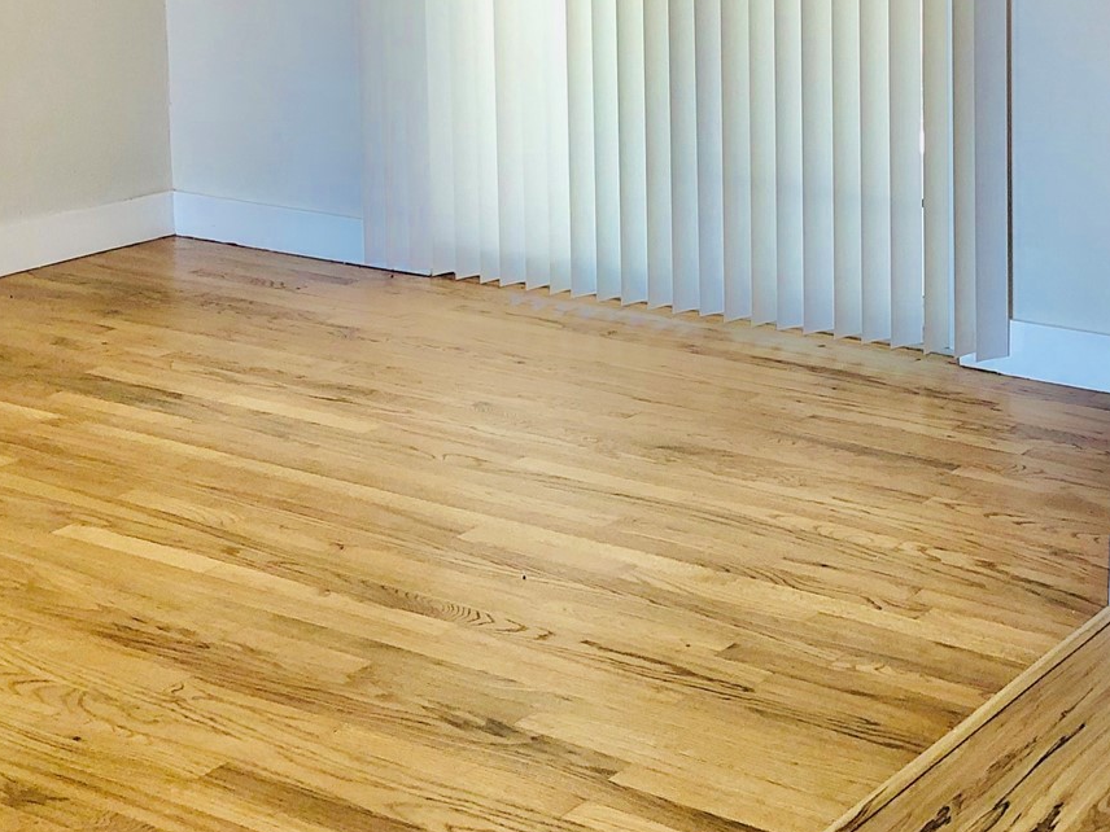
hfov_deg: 27.9
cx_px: 1004
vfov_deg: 20.9
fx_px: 2148
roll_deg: +0.1
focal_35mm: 67
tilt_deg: -5.6
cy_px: -64
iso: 25
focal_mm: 4
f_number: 1.8
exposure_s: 1/30
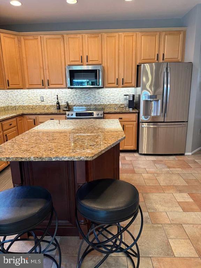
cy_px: 134
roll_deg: +1.7
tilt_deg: -12.0
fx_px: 186
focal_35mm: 24
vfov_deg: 71.6
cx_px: 100
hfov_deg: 56.8
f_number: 1.78
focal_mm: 6.76
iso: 250
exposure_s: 1/60
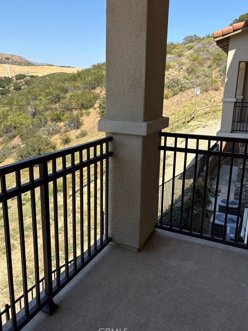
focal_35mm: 29
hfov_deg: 48.2
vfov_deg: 61.6
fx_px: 277
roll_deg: -1.7
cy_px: 152
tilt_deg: -13.1
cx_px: 117
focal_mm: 5.96
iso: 50
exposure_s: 1/2075
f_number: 1.6
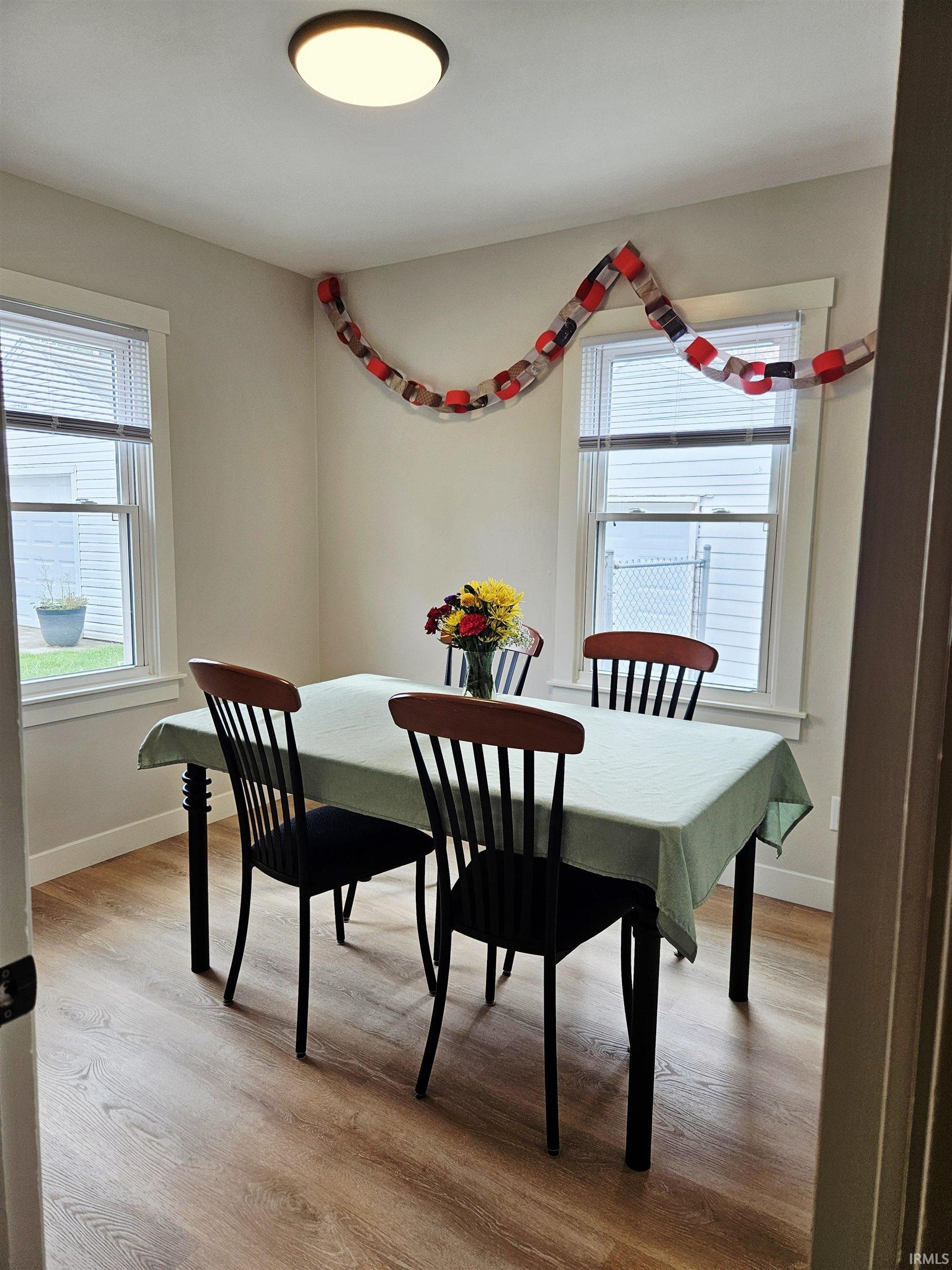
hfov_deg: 58.9
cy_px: 635
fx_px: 843
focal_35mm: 23
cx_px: 476
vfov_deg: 73.9
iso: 40
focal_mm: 5.4
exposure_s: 1/120
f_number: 1.8
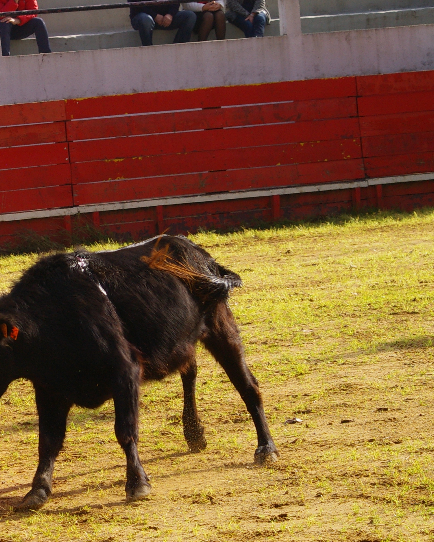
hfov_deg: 8.2
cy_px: 273
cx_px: -35
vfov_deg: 10.3
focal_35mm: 187
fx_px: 3003
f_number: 9.5
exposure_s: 1/350
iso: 400
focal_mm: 70
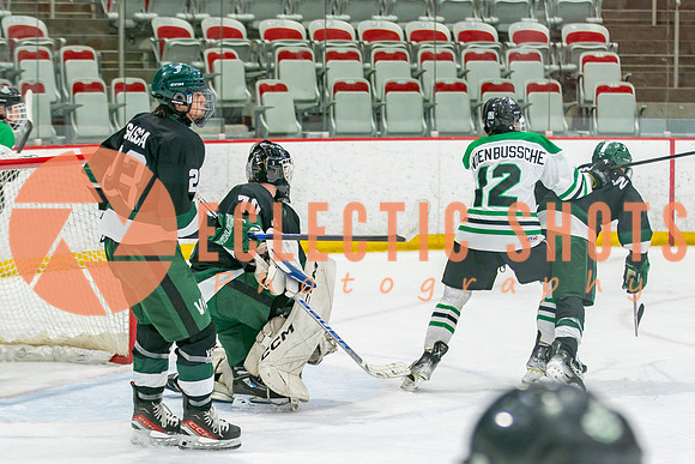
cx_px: 283
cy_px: 347
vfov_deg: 8.8
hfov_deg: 13.2
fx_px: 3013
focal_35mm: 156
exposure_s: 1/640
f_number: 3.2
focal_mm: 85
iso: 640
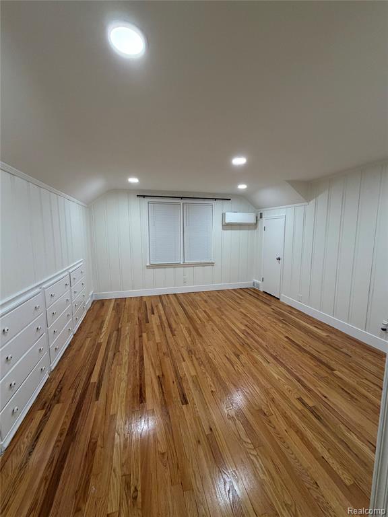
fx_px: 209
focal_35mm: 14
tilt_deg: -7.0
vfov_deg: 102.1
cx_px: 194
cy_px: 258
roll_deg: +0.4
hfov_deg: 85.7
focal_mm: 2.22
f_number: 2.2
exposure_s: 1/120
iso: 250
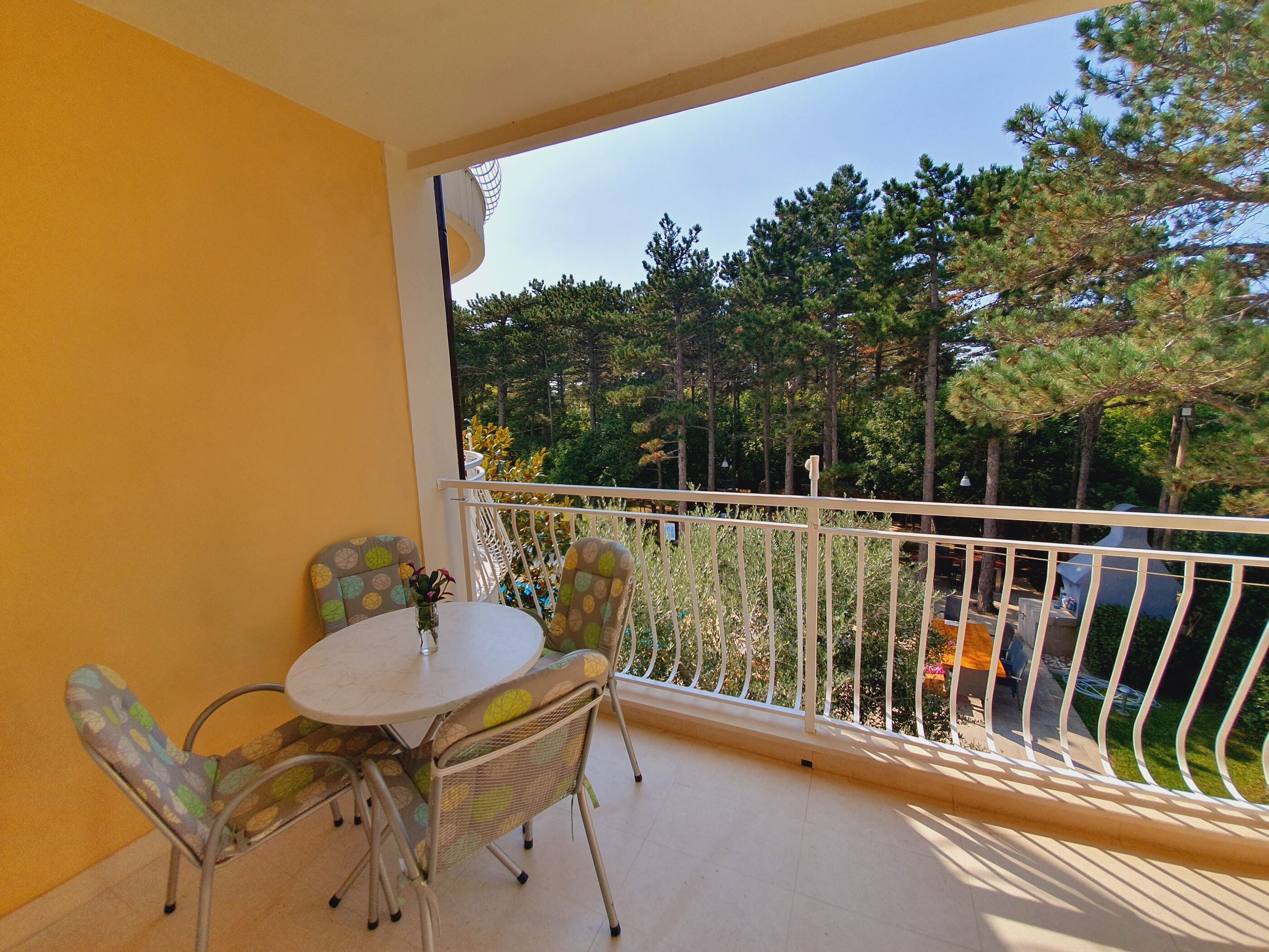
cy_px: 476
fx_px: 477
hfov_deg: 106.2
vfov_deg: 89.9
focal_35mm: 13
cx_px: 634
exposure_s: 1/906
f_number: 2.2
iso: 50
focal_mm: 1.8
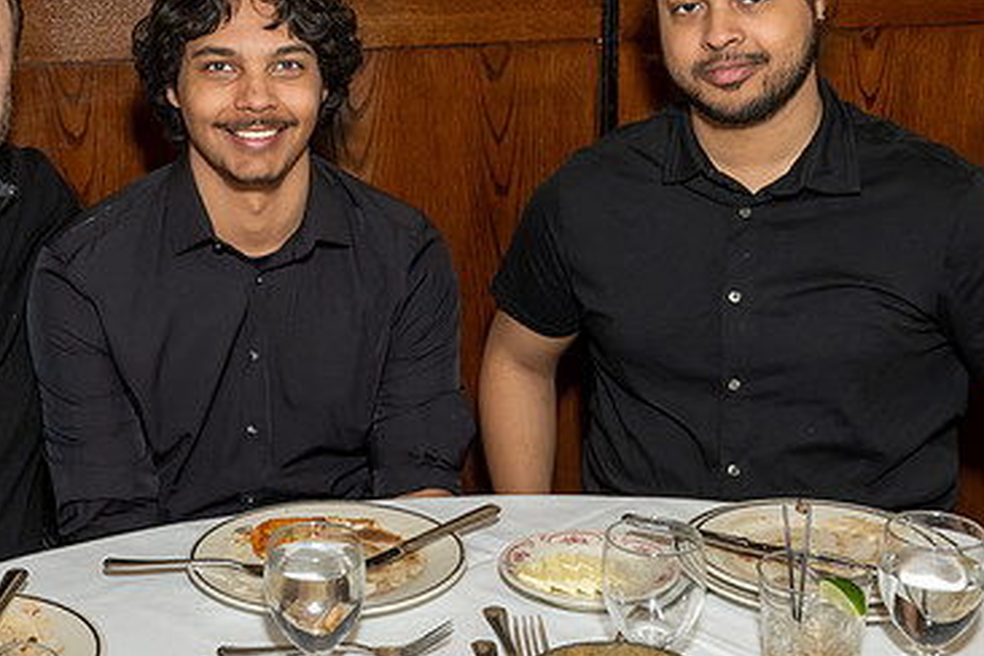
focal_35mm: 63
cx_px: 233
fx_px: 1722
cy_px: 249
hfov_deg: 31.3
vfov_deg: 21.5
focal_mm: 23
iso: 640
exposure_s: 1/250
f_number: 8
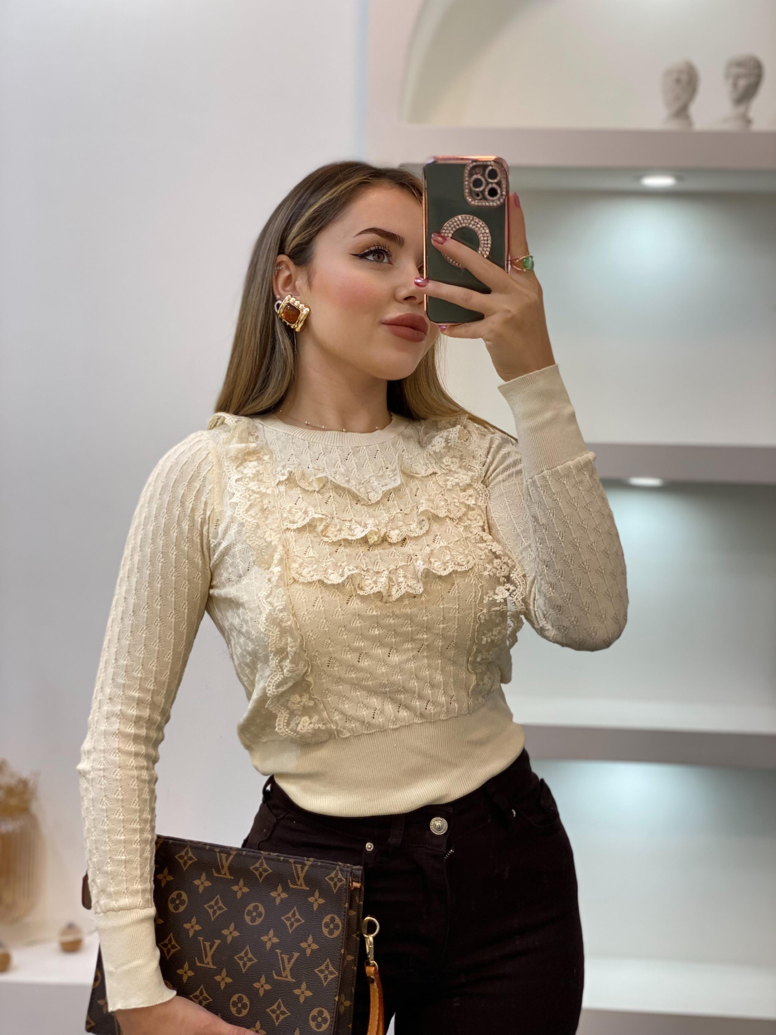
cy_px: 518
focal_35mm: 52
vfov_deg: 36.8
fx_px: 1554
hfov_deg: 28.0
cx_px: 388
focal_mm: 6
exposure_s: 1/100
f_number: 2
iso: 80
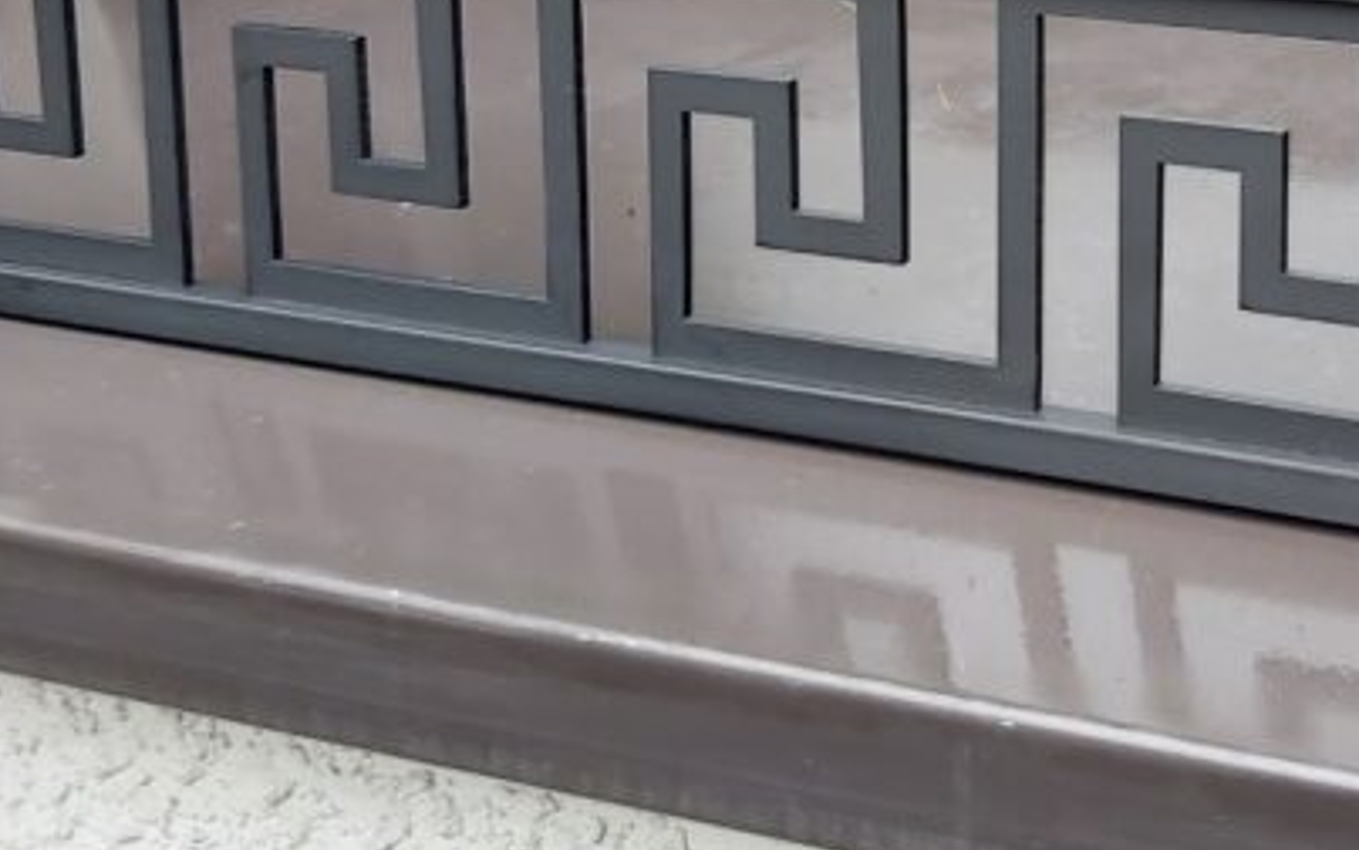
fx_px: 2593
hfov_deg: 28.9
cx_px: 1045
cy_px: -78
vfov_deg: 18.0
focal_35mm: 70
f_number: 1.7
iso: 80
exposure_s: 1/60
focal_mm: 3.92
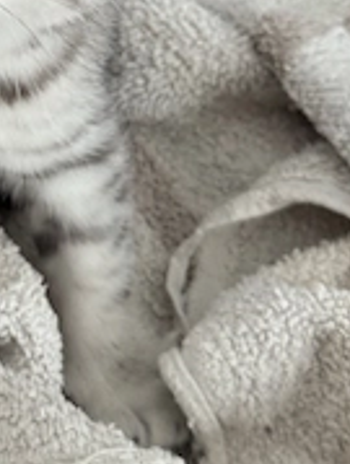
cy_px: -34
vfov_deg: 17.8
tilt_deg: -38.7
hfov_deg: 13.6
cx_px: -16
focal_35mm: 107
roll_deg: -8.6
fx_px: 1437
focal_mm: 6.76
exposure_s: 1/60
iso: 200
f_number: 1.78
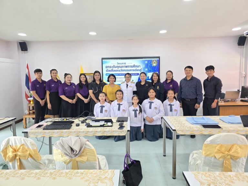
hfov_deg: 73.9
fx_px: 165
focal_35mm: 23
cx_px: 124
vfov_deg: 58.9
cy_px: 93
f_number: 1.7
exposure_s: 1/100
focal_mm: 6.3
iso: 100
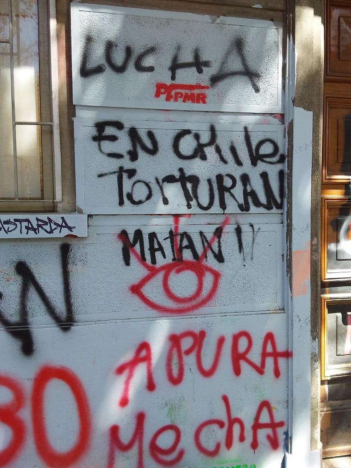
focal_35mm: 28
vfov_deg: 63.4
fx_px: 379
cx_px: 176
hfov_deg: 49.7
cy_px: 234
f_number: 1.9
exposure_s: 1/196
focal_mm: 2.91
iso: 40
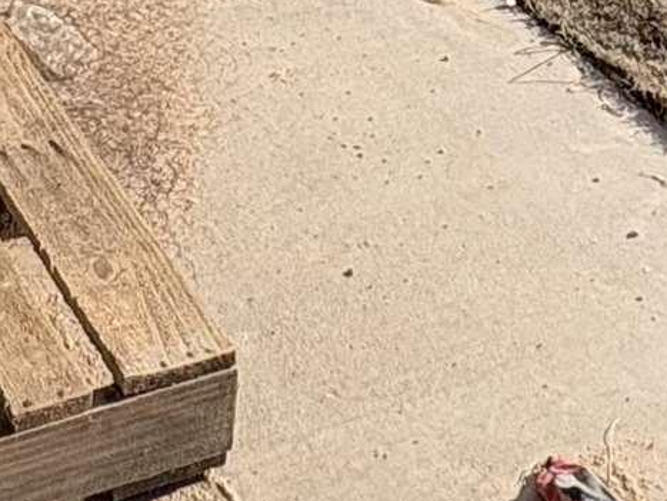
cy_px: -872
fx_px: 1774
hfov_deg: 21.1
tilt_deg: +0.8
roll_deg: -0.9
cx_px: 159
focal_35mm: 92
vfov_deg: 11.6
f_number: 2.2
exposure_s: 1/2146
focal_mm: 2.22
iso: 50
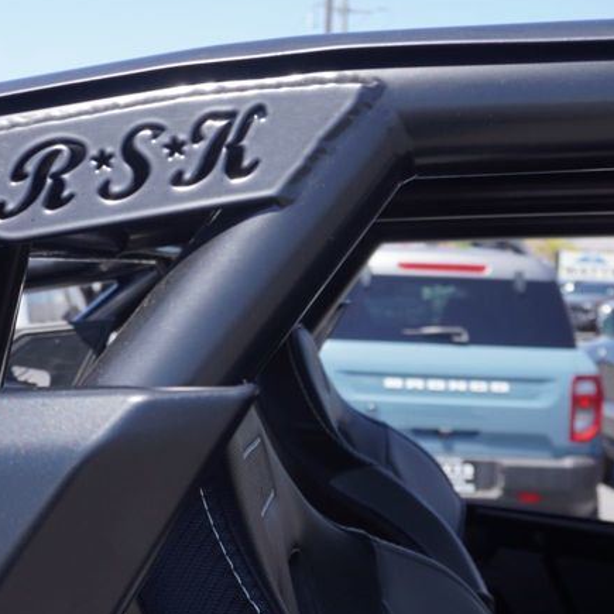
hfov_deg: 25.5
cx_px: 99
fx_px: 1324
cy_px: 247
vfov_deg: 26.1
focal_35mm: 66
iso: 100
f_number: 6.3
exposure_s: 1/160
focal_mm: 22
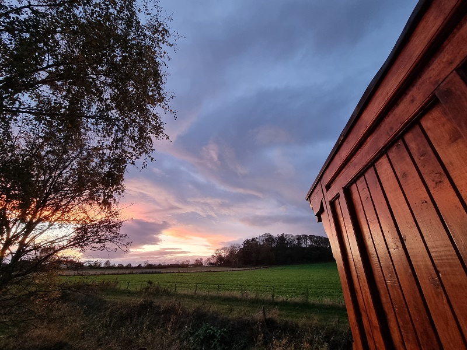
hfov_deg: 106.2
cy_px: 175
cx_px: 234
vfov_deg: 89.9
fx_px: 175
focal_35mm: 13
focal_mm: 2.2
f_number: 2.2
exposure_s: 1/50
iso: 320
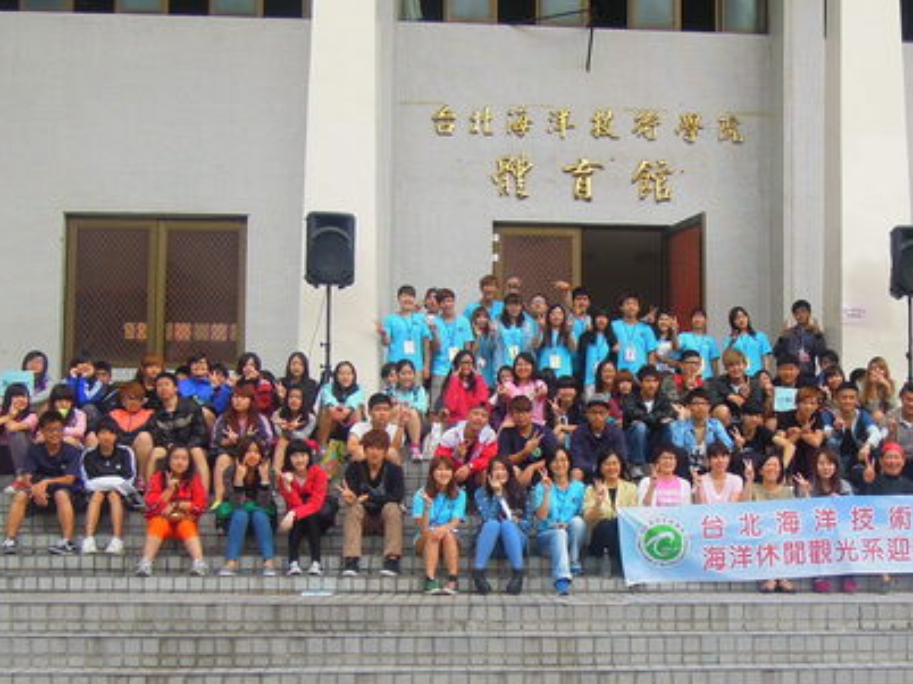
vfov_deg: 26.9
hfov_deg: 35.3
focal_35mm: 54
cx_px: 588
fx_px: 1423
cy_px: 447
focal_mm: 5.5
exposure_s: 1/250
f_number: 3
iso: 160
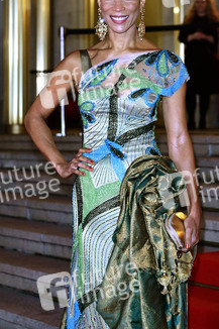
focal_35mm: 86
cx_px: 118
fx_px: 786
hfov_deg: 15.9
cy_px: 135
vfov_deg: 23.6
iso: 5000
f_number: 4
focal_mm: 70
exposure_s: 1/160
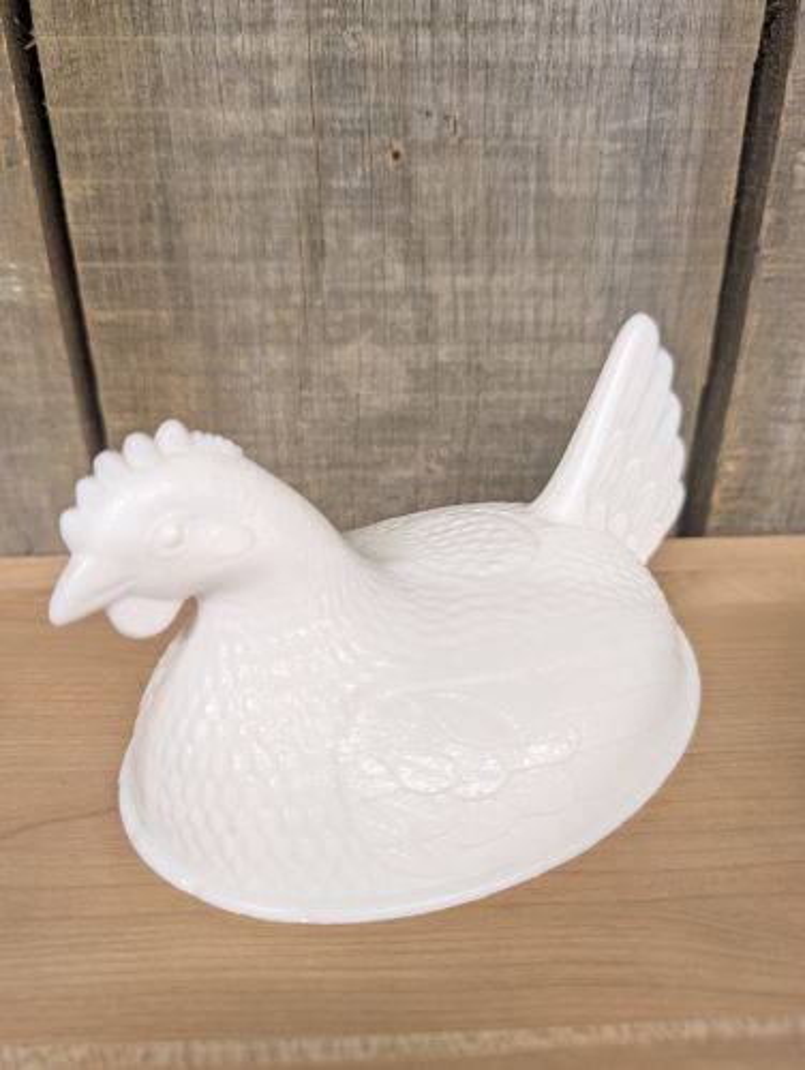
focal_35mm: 24
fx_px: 743
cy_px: 535
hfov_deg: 56.9
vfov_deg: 71.5
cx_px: 402
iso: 213
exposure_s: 1/30
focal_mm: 6.9
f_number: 1.68
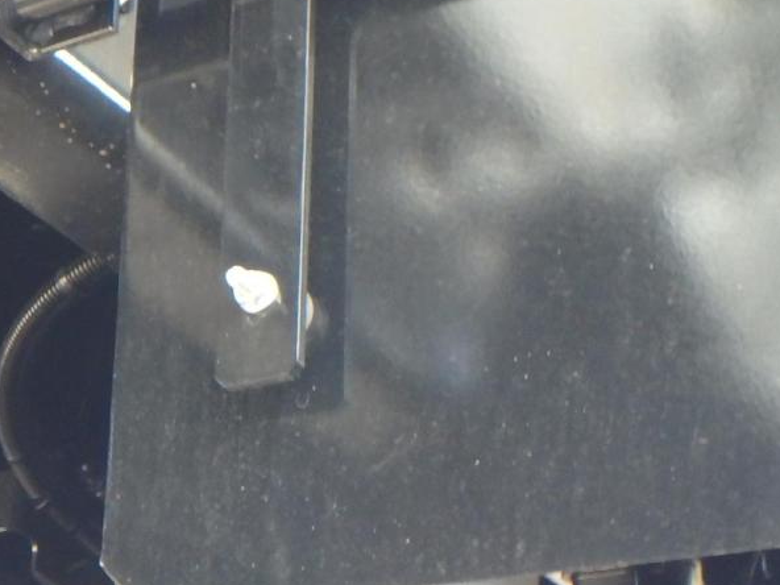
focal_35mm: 94
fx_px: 2118
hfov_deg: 20.0
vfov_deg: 15.5
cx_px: -67
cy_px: 571
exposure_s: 1/20
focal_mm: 5.2
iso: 400
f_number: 4.6
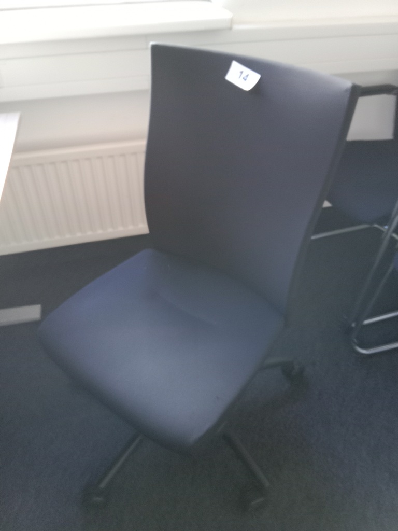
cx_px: 199
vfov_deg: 65.3
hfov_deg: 51.4
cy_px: 266
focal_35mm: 27
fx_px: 414
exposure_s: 1/20
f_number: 2.2
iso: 650
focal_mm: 3.65
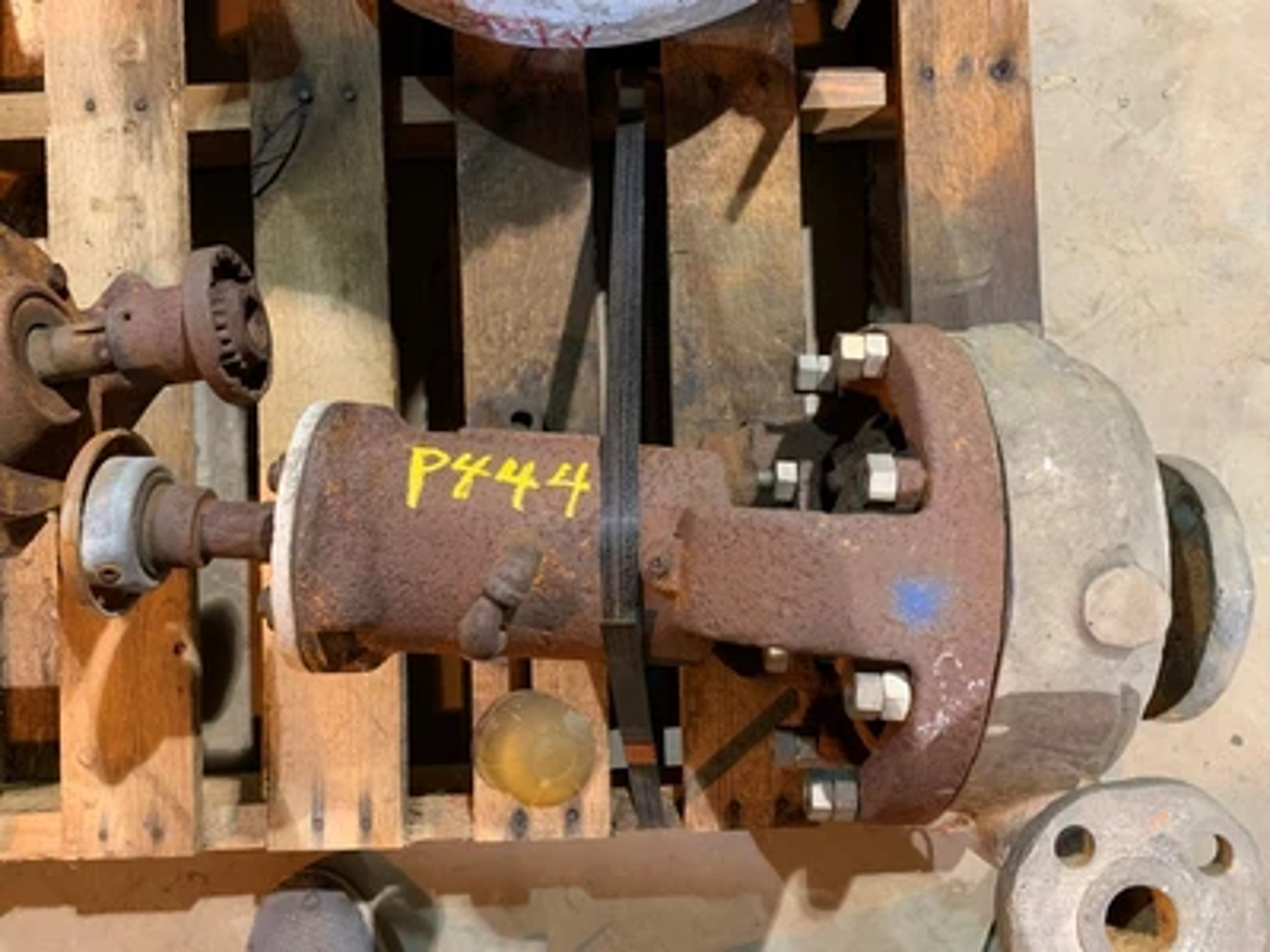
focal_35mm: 26
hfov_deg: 67.3
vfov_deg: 53.1
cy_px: 476
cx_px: 635
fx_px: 954
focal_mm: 4.25
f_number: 1.8
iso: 400
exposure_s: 1/60
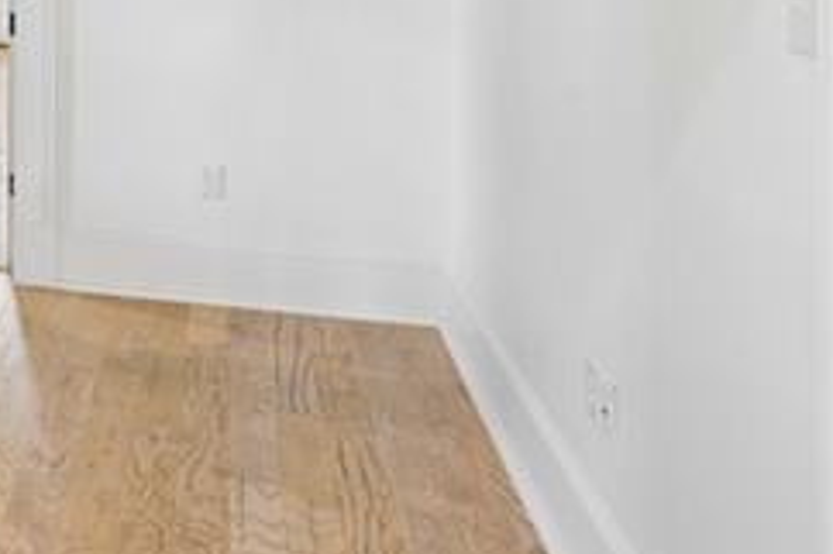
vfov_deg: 26.4
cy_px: -120
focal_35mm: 45
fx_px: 1041
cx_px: -100
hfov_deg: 36.4
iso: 400
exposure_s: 1/2
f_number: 11
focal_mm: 17
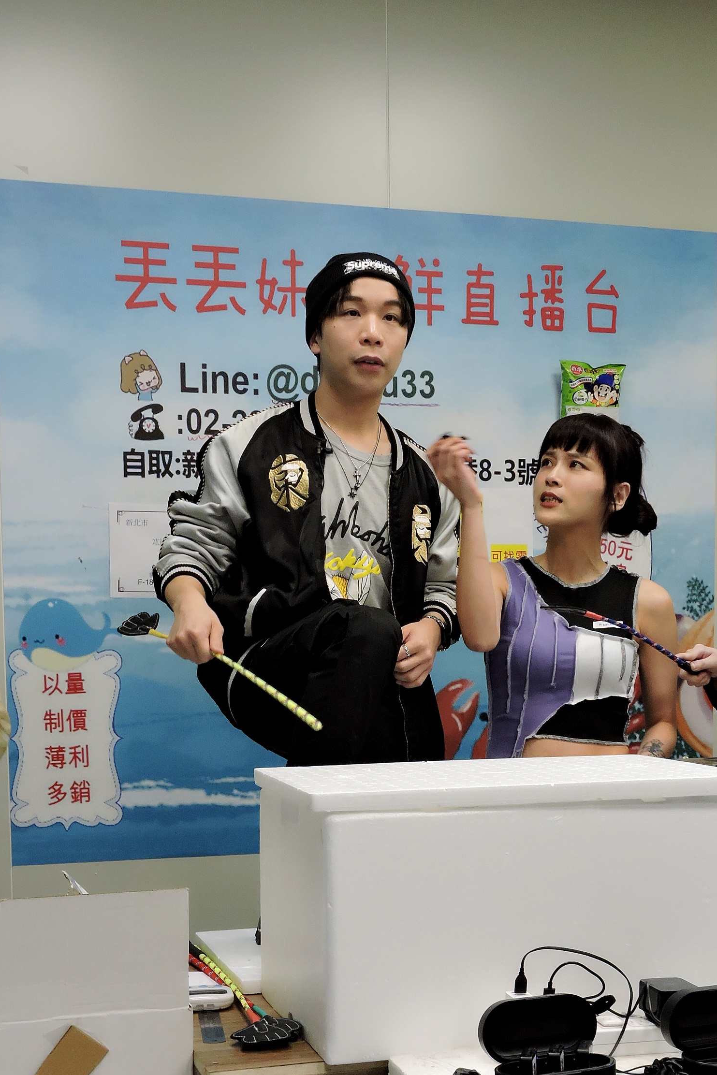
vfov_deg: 54.4
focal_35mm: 35
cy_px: 532
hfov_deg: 37.8
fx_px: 1045
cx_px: 394
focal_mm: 5.9
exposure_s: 1/30
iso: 200
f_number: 3.6
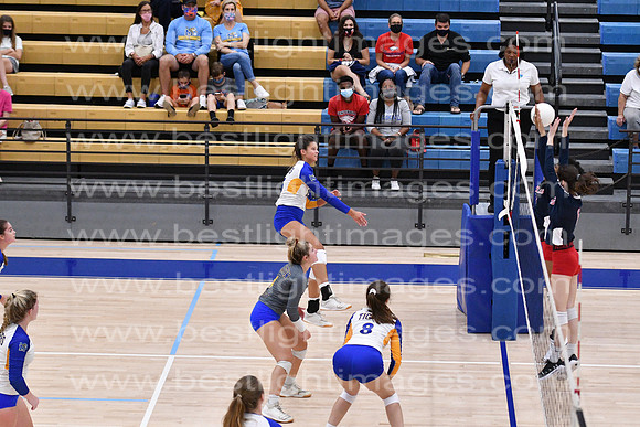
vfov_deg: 10.6
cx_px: 320
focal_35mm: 129
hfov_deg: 15.9
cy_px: 214
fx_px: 2294
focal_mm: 86
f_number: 3.2
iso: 6400
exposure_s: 1/1000
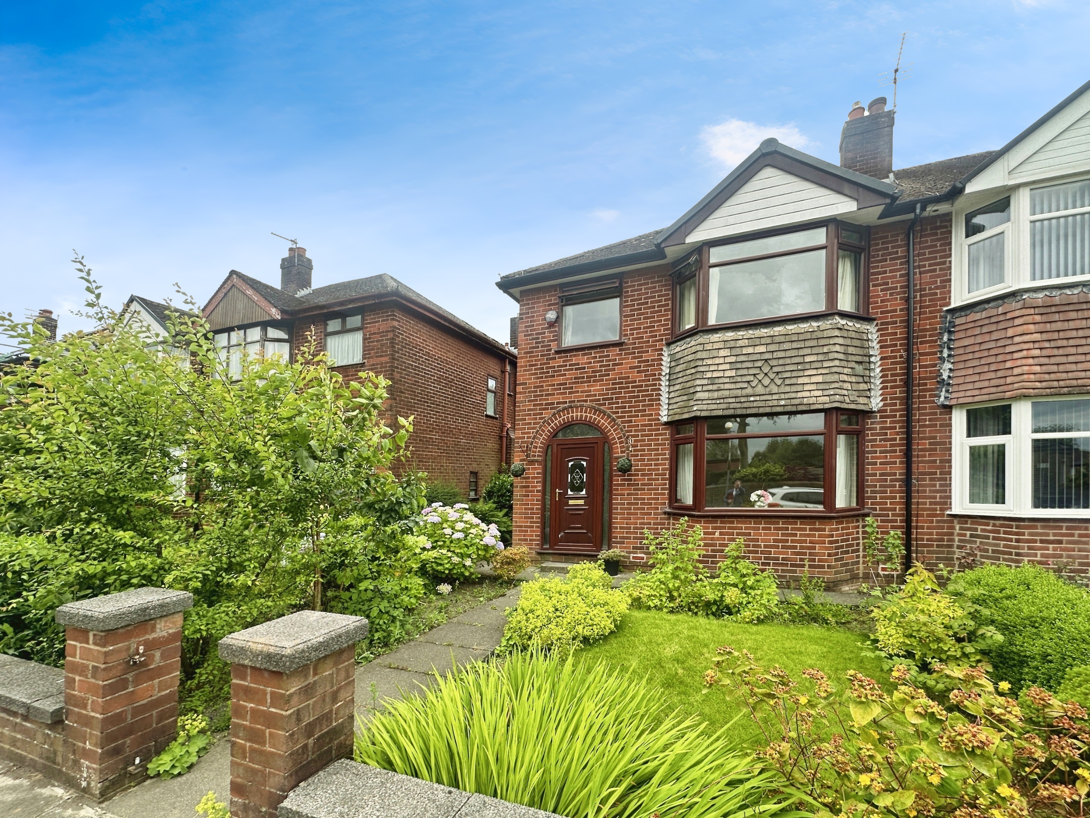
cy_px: 409
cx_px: 545
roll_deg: +0.1
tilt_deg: +4.9
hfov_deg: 102.1
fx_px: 441
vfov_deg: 85.7
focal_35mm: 14
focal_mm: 2.22
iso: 40
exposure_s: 1/209
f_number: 2.2
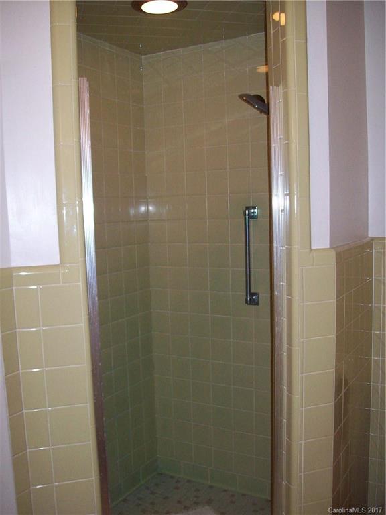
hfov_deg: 39.7
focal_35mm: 36
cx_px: 193
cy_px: 258
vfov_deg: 51.4
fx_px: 535
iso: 200
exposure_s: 1/64
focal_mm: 6
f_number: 2.7
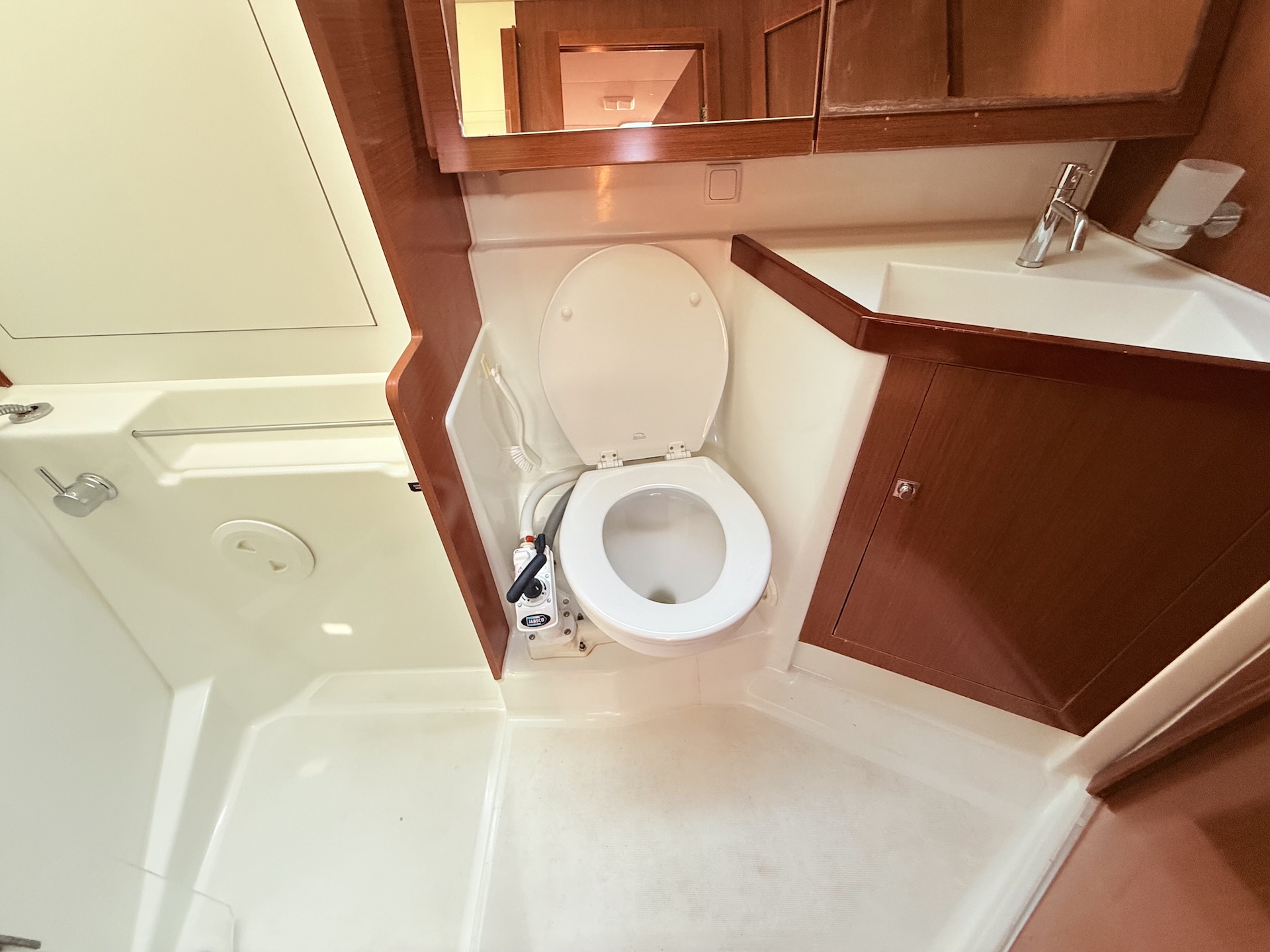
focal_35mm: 14
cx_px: 635
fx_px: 514
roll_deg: +3.9
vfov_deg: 85.7
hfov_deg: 102.1
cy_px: 476
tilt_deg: -40.7
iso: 250
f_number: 2.2
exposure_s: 1/99
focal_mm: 2.22
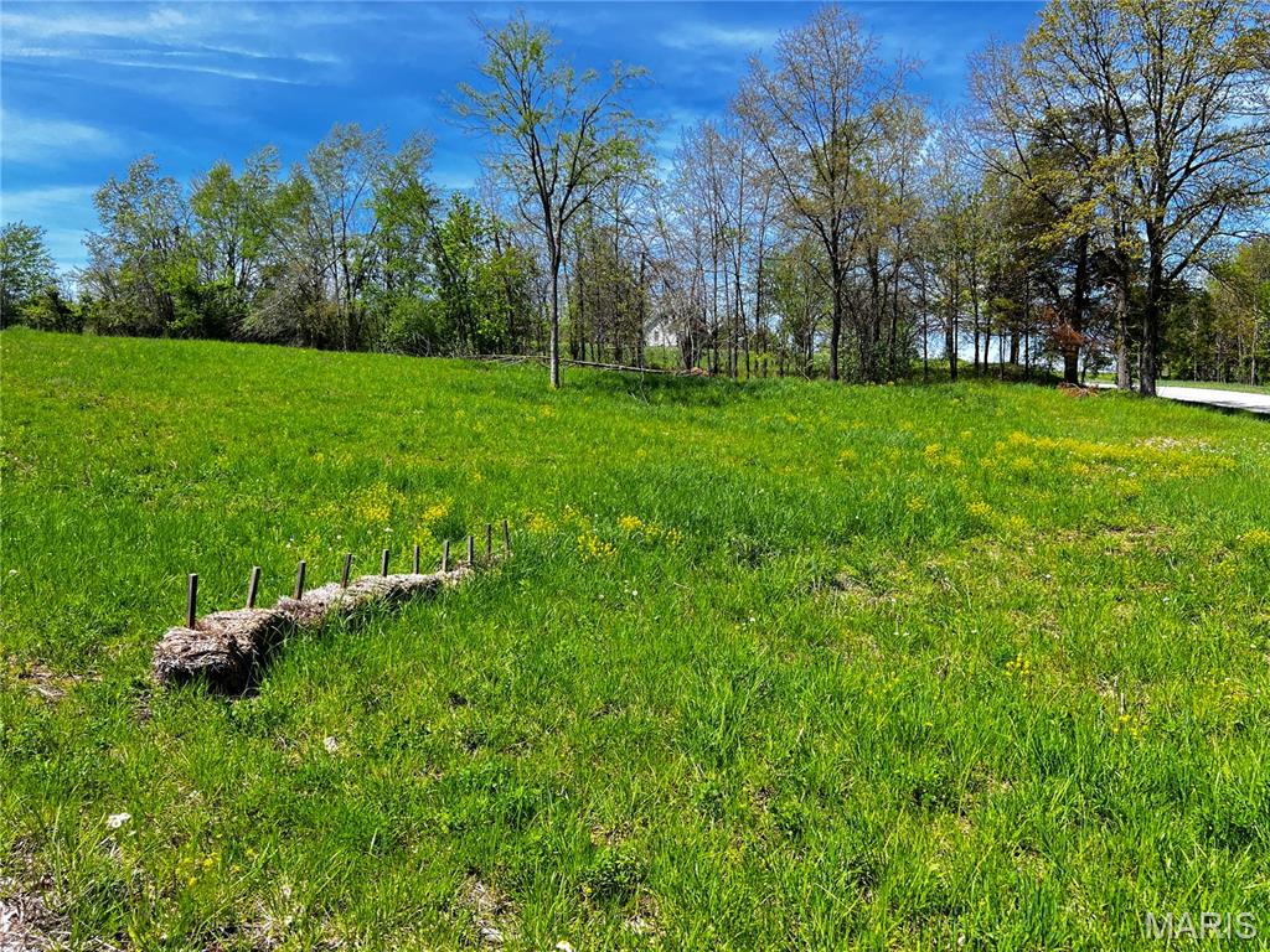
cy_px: 476
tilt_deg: -2.8
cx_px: 635
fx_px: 954
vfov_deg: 53.1
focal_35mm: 26
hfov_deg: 67.3
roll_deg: -0.2
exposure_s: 1/1280
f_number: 1.5
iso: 50
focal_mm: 5.7
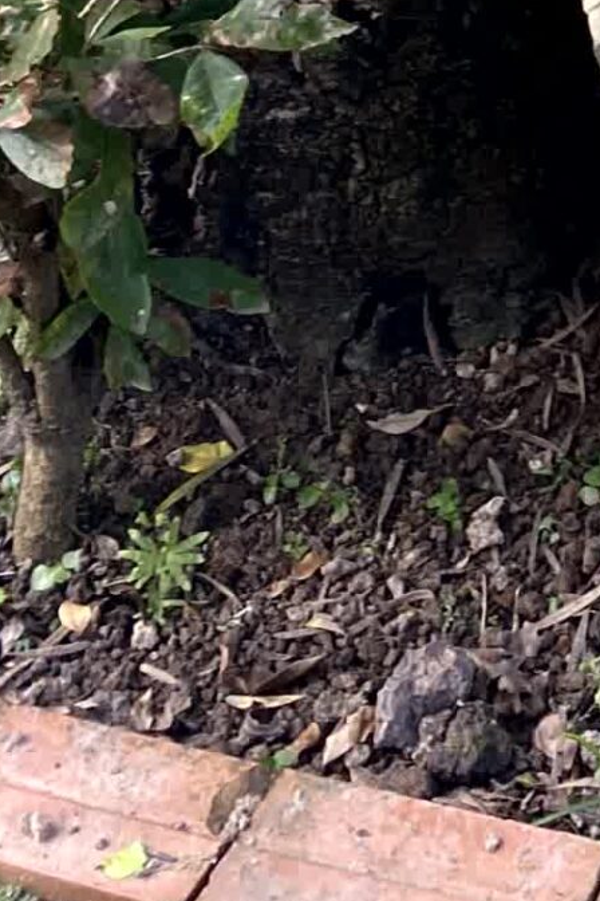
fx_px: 2575
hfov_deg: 12.1
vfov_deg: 16.8
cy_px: -677
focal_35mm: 103
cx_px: 1108
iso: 32
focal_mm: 4.25
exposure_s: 1/160
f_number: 1.8
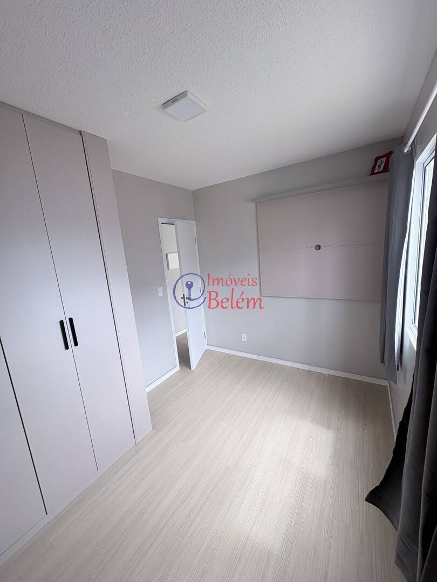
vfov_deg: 102.1
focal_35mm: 14
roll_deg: +5.1
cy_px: 291
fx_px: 236
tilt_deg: -8.8
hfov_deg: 85.7
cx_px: 218
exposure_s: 1/150
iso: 40
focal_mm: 2.22
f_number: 2.2
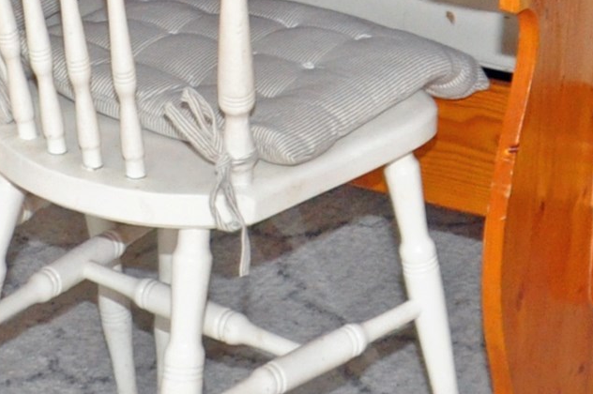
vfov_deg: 9.0
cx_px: 391
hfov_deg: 14.7
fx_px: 2287
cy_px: -529
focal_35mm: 139
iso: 800
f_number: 4
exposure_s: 1/60
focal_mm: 18
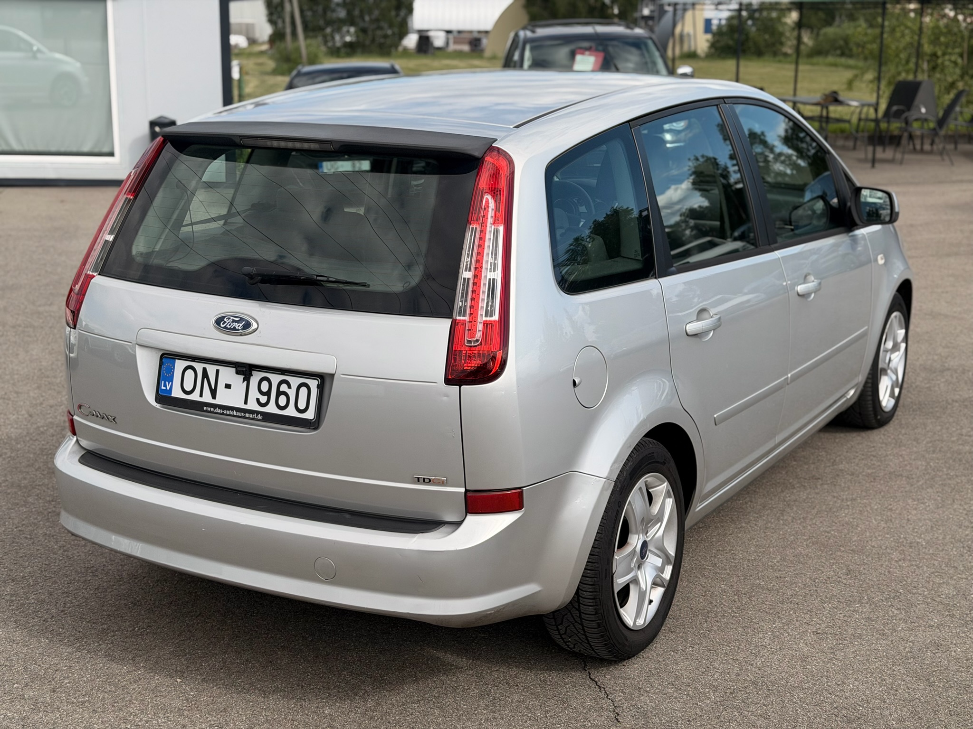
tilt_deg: -14.1
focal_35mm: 48
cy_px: 364
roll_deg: +0.0
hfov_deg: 39.7
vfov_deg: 30.3
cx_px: 486
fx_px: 1349
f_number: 1.78
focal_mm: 6.76
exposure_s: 1/4329
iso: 64
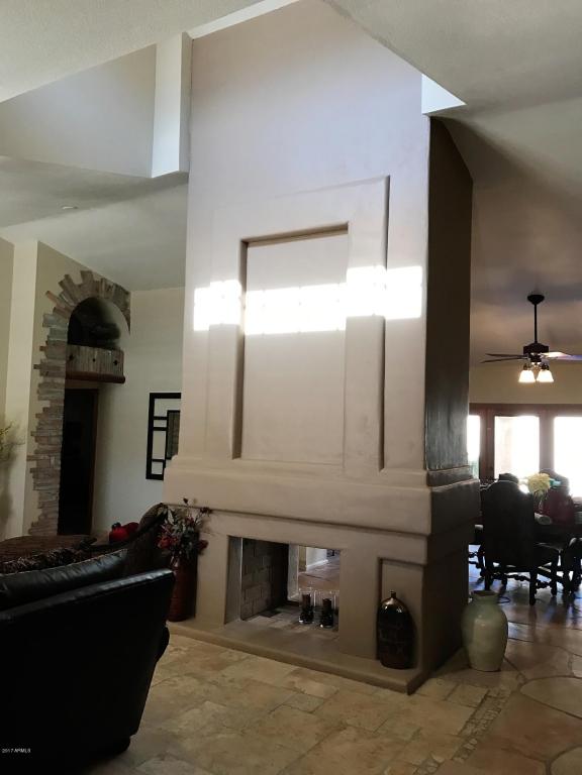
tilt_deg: +2.5
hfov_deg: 49.7
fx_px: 628
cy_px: 388
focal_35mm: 28
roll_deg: +0.2
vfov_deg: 63.4
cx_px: 291
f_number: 1.8
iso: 40
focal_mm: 3.99
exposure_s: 1/17
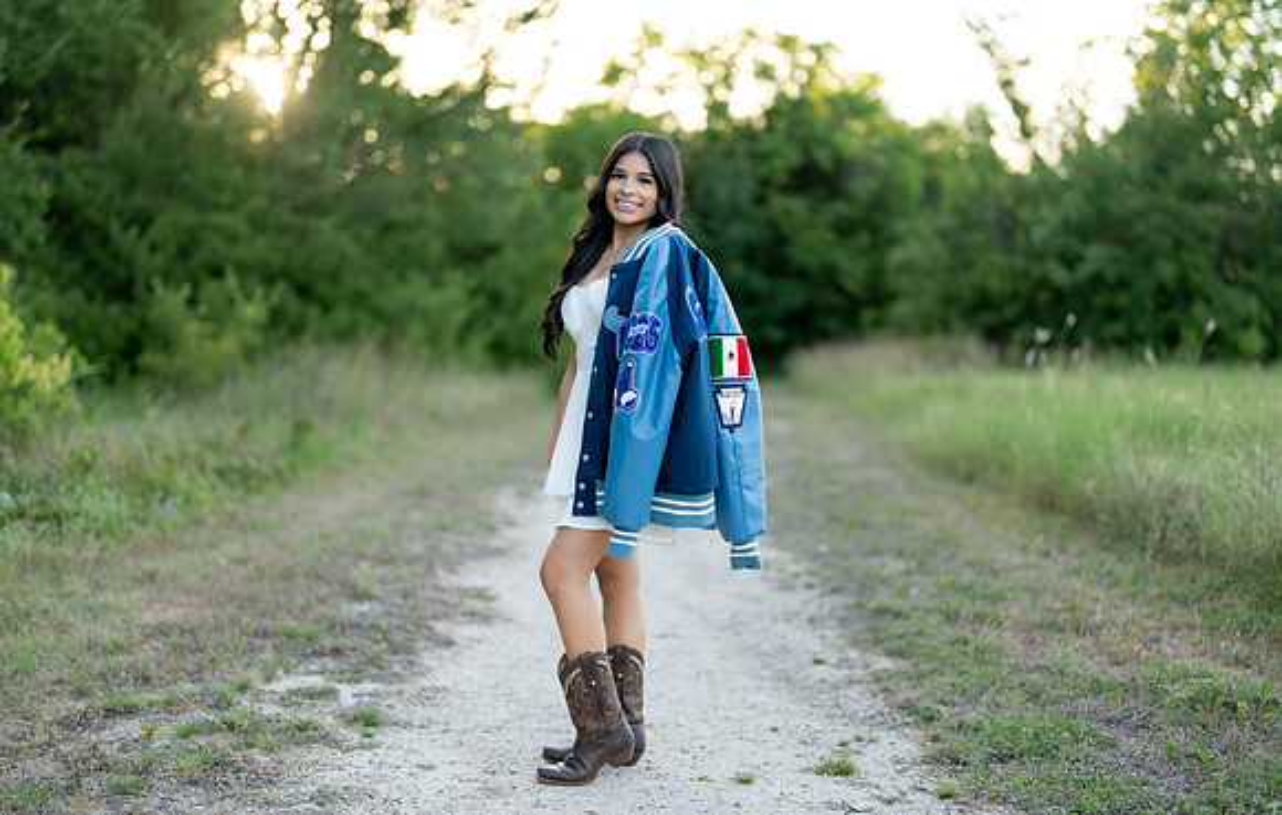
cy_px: 421
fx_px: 1866
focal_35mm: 53
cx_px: 643
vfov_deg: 24.7
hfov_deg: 37.9
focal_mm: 50
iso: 100
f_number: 1.2
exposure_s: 1/640
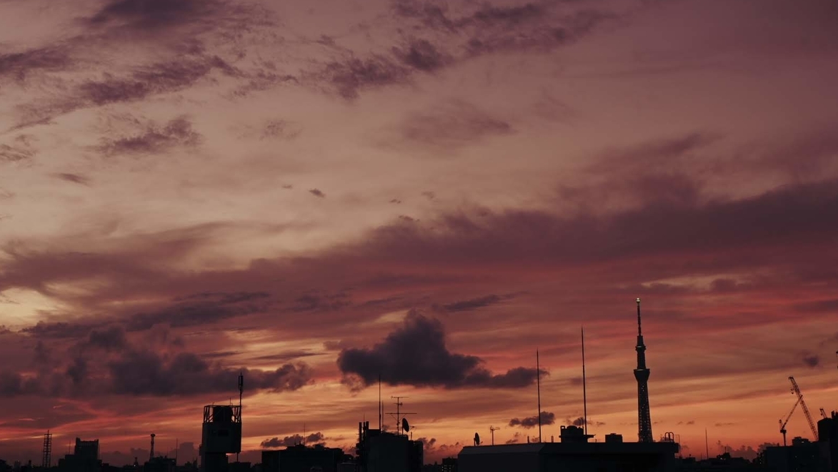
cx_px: 418
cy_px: 254
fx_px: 1000
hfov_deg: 45.5
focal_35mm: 45
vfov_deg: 26.5
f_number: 11
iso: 100
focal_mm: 28
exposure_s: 1/2
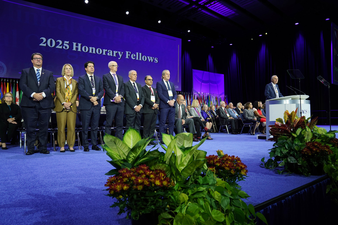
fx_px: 225
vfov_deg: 53.1
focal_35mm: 24
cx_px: 169
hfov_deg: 73.7
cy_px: 112
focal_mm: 24
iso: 1000
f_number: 4.5
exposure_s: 1/200
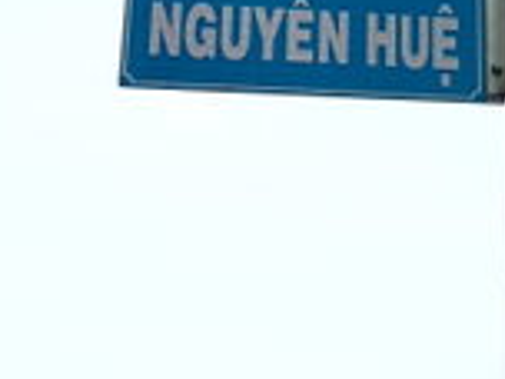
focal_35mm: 121
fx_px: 1765
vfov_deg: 12.2
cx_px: 565
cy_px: 53
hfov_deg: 15.8
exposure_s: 1/207
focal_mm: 5.35
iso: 80
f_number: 1.77
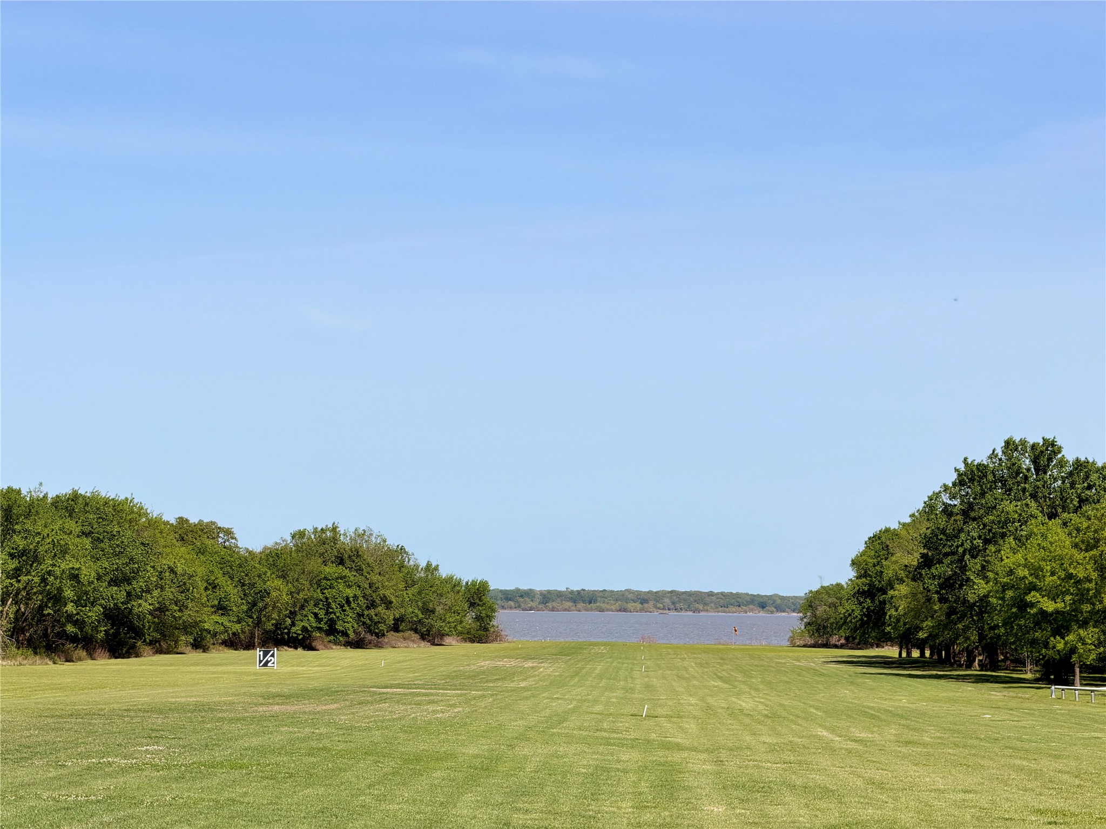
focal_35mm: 100
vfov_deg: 14.8
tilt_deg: +1.9
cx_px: 553
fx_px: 3195
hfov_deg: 19.6
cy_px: 414
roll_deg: +0.4
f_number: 2.8
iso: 20
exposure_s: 1/914
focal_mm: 16.89
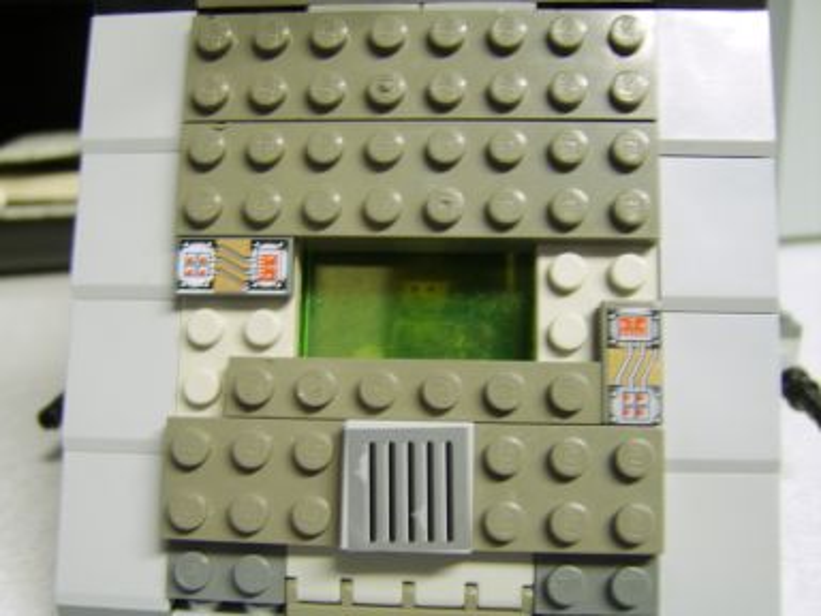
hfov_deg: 58.4
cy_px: 308
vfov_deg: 45.4
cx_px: 410
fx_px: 735
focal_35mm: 31
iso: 71
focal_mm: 8.13
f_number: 2.7
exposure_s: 1/4
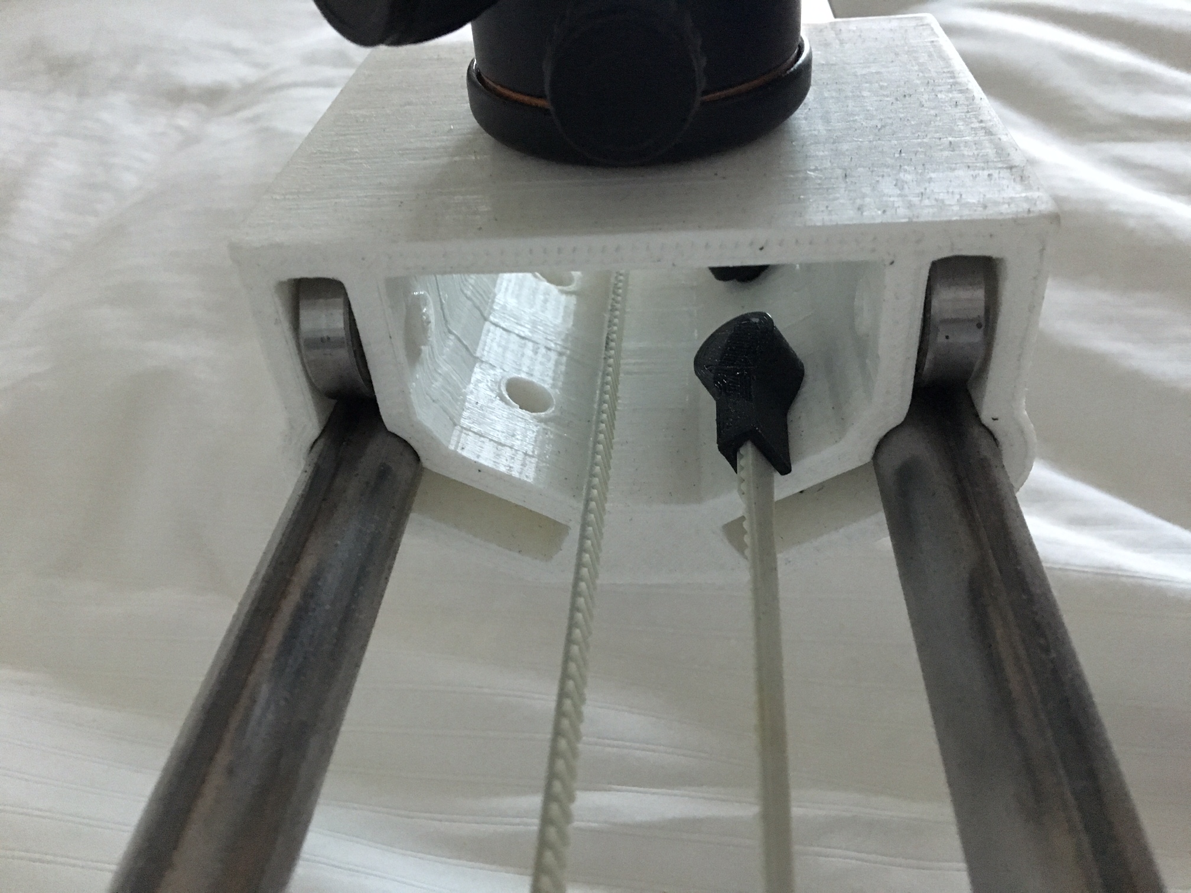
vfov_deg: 48.2
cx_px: 596
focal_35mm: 29
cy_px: 446
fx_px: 998
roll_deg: +4.2
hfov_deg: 61.7
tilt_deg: -36.8
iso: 250
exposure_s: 1/17
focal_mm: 4.15
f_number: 2.2
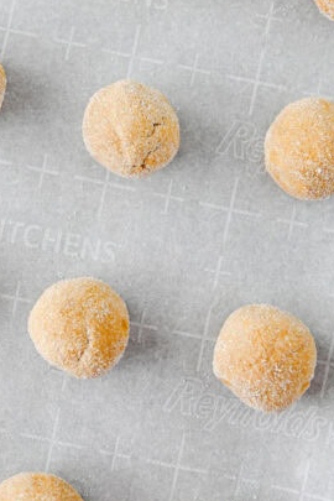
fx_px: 1197
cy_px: 241
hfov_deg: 15.9
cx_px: 117
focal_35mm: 86
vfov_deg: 23.6
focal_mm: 34
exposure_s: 1/125
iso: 320
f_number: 4
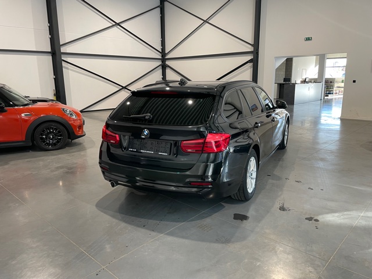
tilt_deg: -12.4
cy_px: 140
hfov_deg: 67.3
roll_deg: +1.1
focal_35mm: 26
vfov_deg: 53.1
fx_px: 279
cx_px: 186
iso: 64
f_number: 1.6
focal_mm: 4.2
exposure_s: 1/50
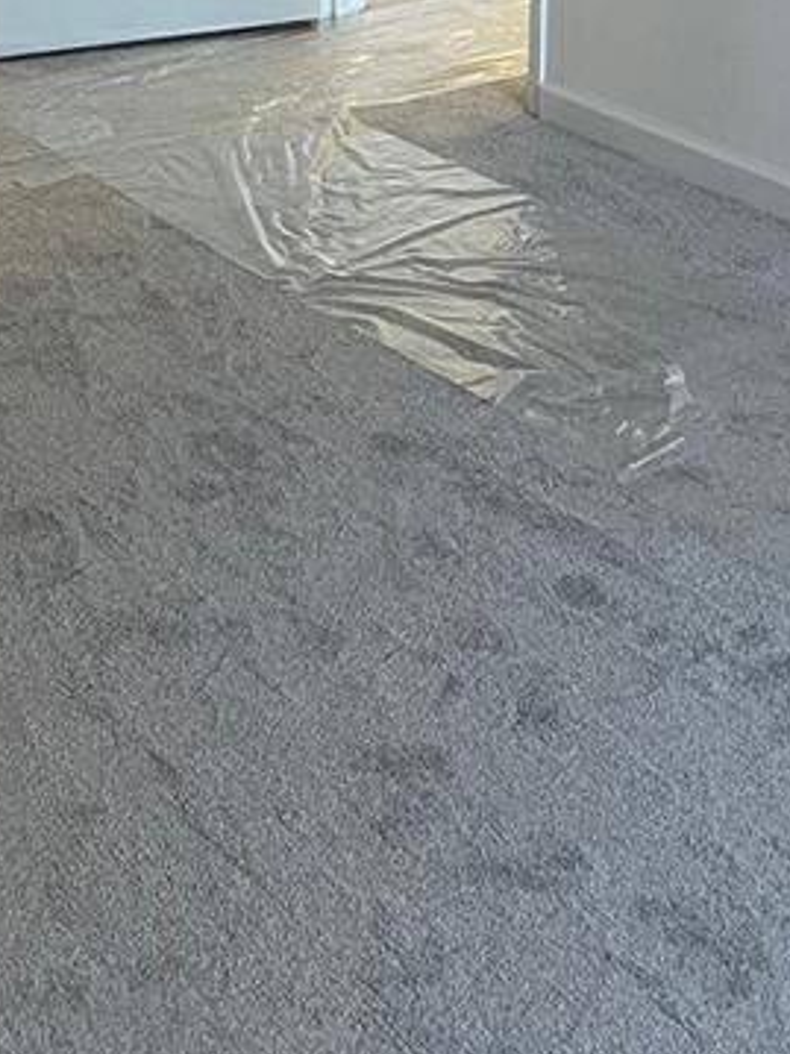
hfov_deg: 16.9
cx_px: 197
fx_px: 2649
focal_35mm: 87
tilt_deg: -17.8
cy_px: 112
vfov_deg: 22.0
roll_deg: +0.5
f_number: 1.5
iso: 125
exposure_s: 1/60
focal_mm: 5.7
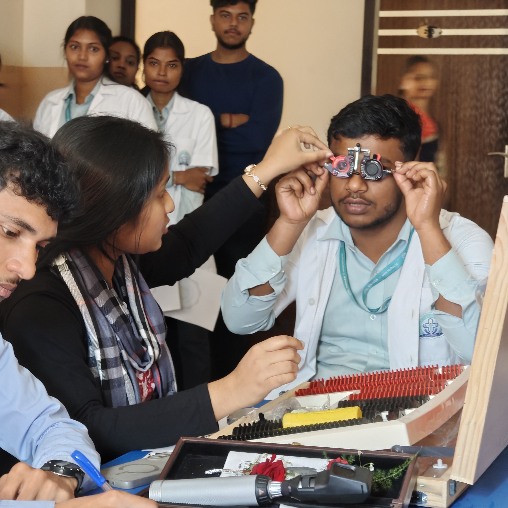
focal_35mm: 83
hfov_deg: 20.9
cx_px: 206
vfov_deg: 20.9
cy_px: 255
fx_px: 1378
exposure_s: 1/16.7
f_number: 2.55
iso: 3385
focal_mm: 13.3
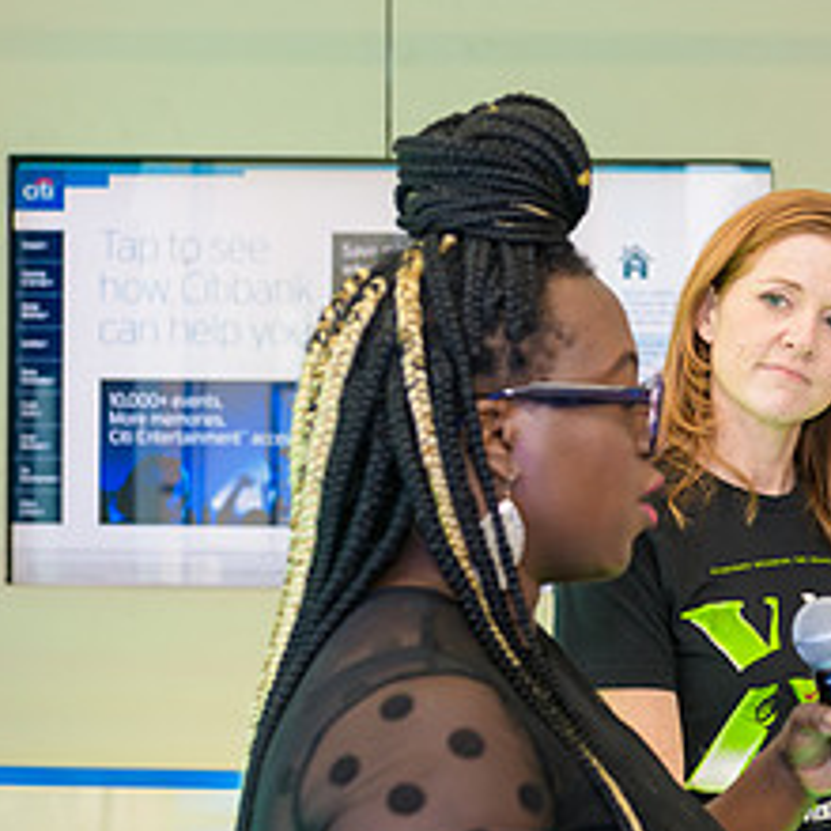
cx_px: 778
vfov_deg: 17.2
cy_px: 376
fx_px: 2743
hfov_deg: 16.9
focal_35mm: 101
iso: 400
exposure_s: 1/125
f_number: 3.2
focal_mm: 45
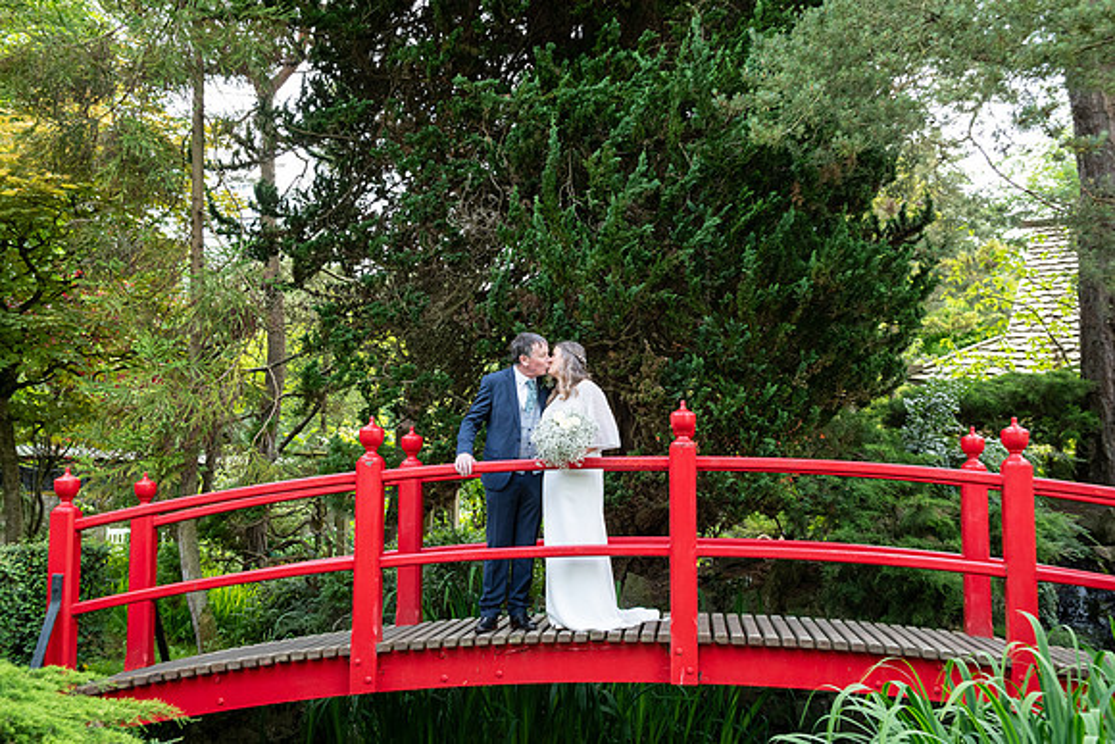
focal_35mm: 48
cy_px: 372
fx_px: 1487
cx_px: 558
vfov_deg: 28.1
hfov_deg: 41.1
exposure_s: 1/250
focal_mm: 48
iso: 640
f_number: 5.6
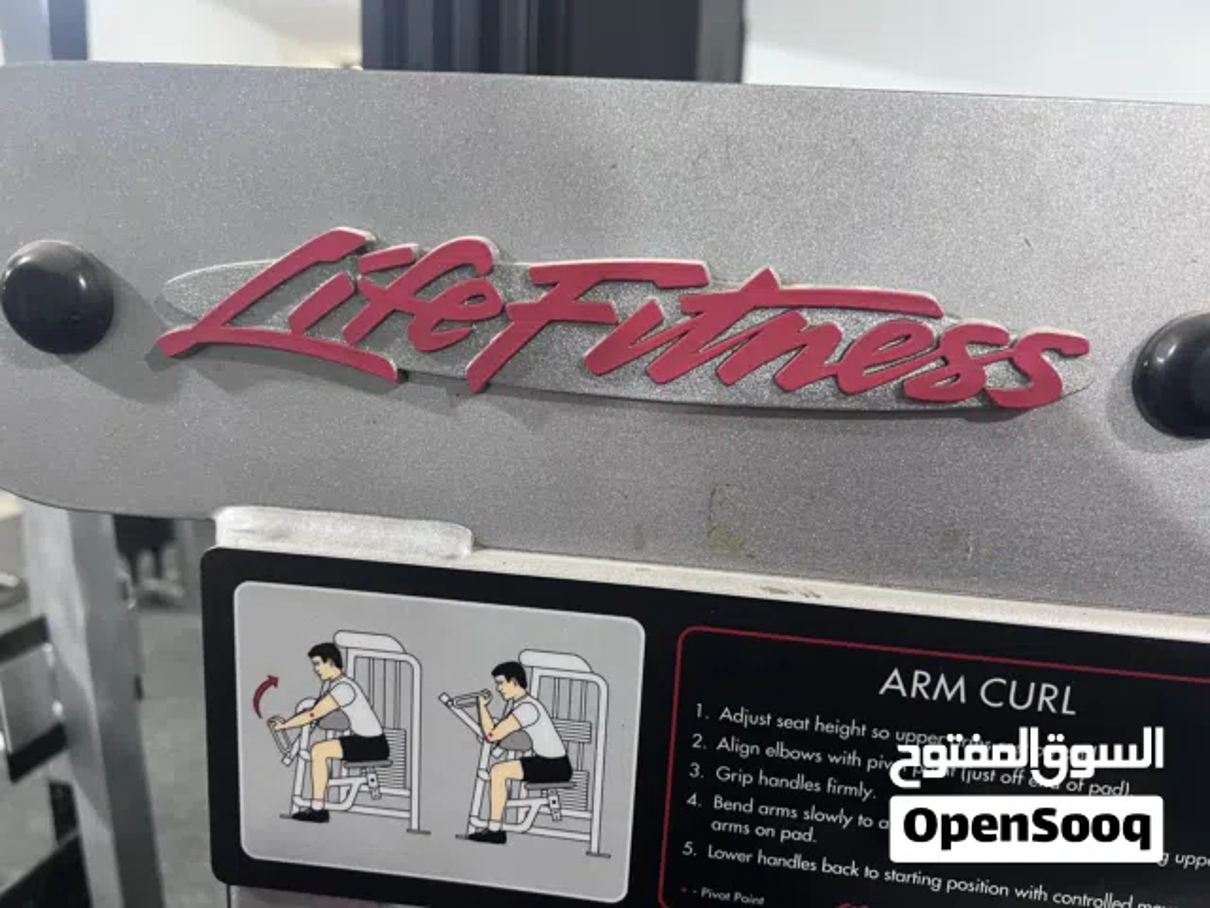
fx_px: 909
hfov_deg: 67.3
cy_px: 454
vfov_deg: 53.1
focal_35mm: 26
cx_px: 605
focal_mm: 5.7
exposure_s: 1/50
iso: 320
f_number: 1.5
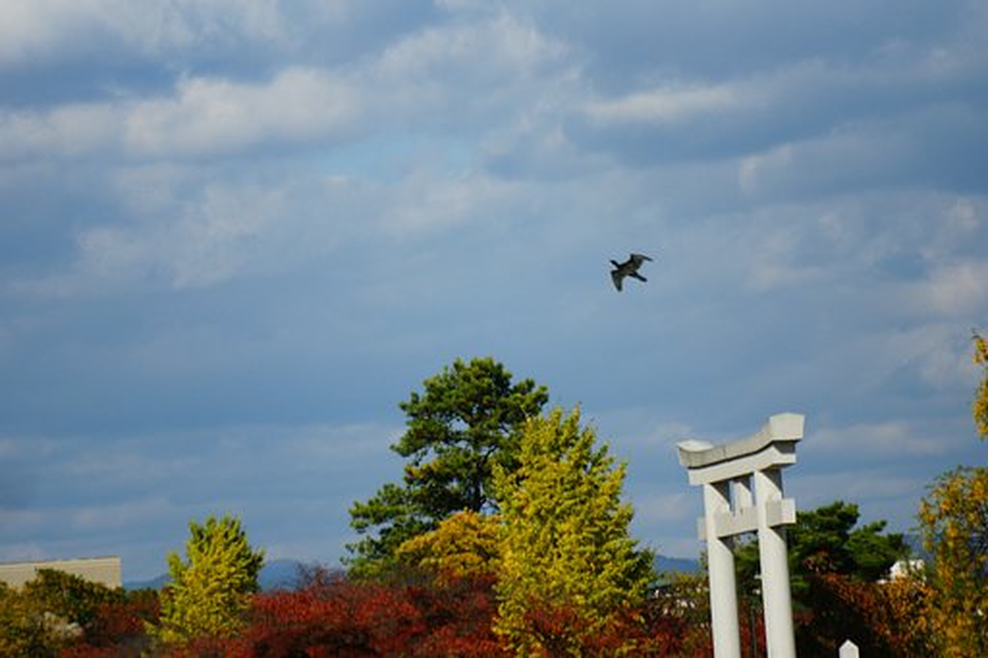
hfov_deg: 9.2
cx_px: 494
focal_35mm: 225
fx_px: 6173
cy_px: 329
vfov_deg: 6.1
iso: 400
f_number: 5.6
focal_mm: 150
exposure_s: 1/5000
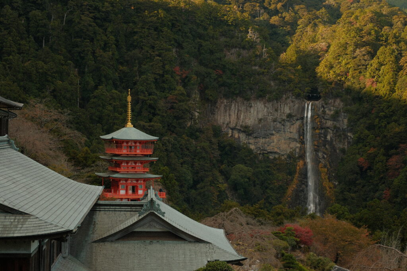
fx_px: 938
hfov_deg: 24.5
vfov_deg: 16.5
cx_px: 204
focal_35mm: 83
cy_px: 136
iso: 400
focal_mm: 55
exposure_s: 1/125
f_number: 7.1
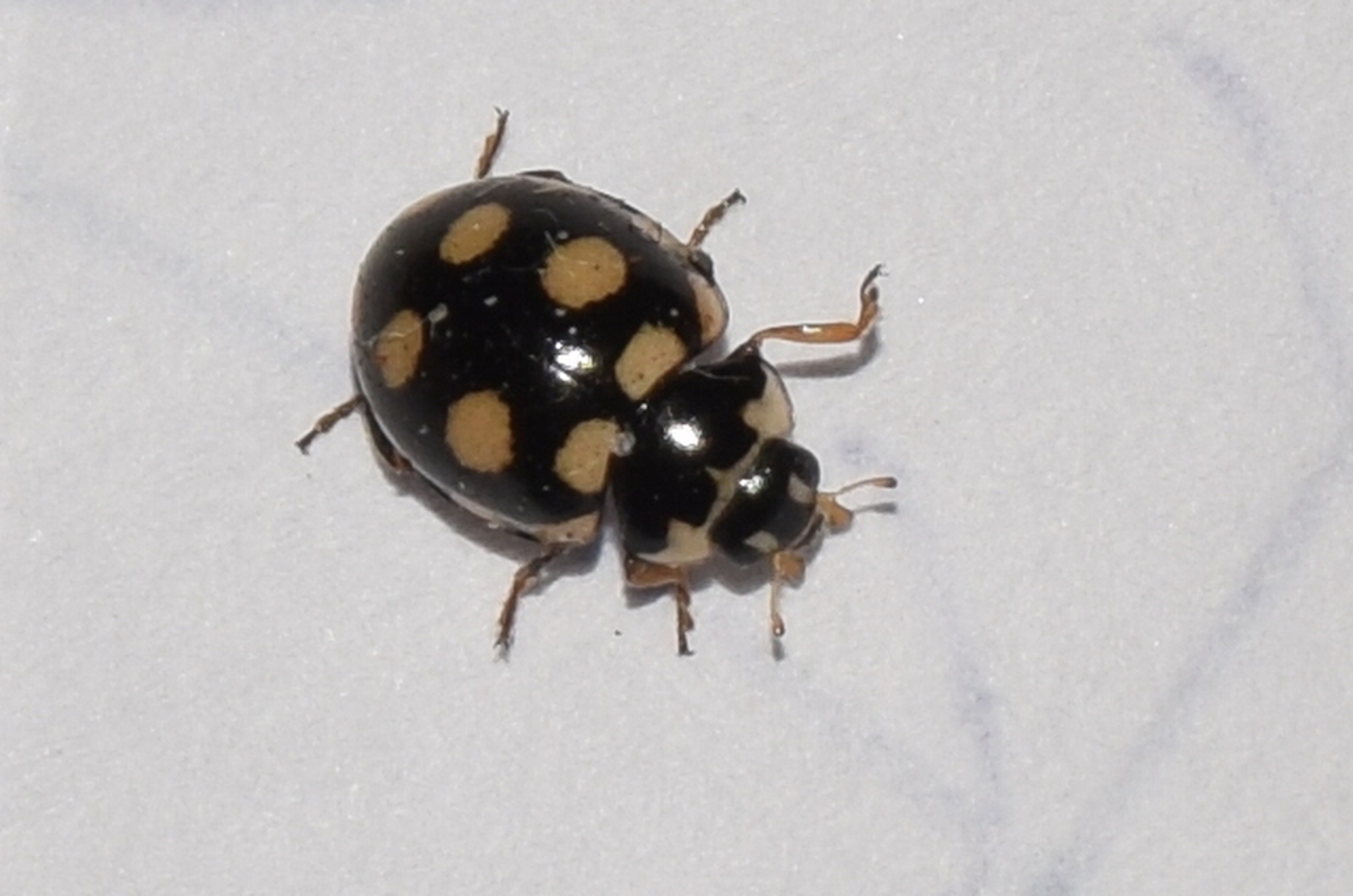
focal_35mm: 210
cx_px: 676
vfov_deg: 6.5
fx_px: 7877
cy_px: 448
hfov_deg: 9.8
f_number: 13
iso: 100
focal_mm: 140
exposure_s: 1/160
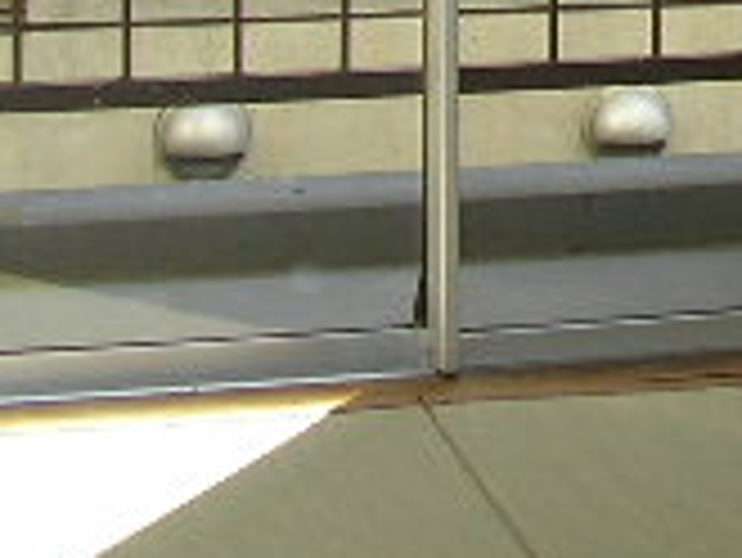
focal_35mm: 147
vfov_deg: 9.6
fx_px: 3153
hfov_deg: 13.1
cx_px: 886
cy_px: -464
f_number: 2.9
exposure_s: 1/200
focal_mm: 5.8
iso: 71
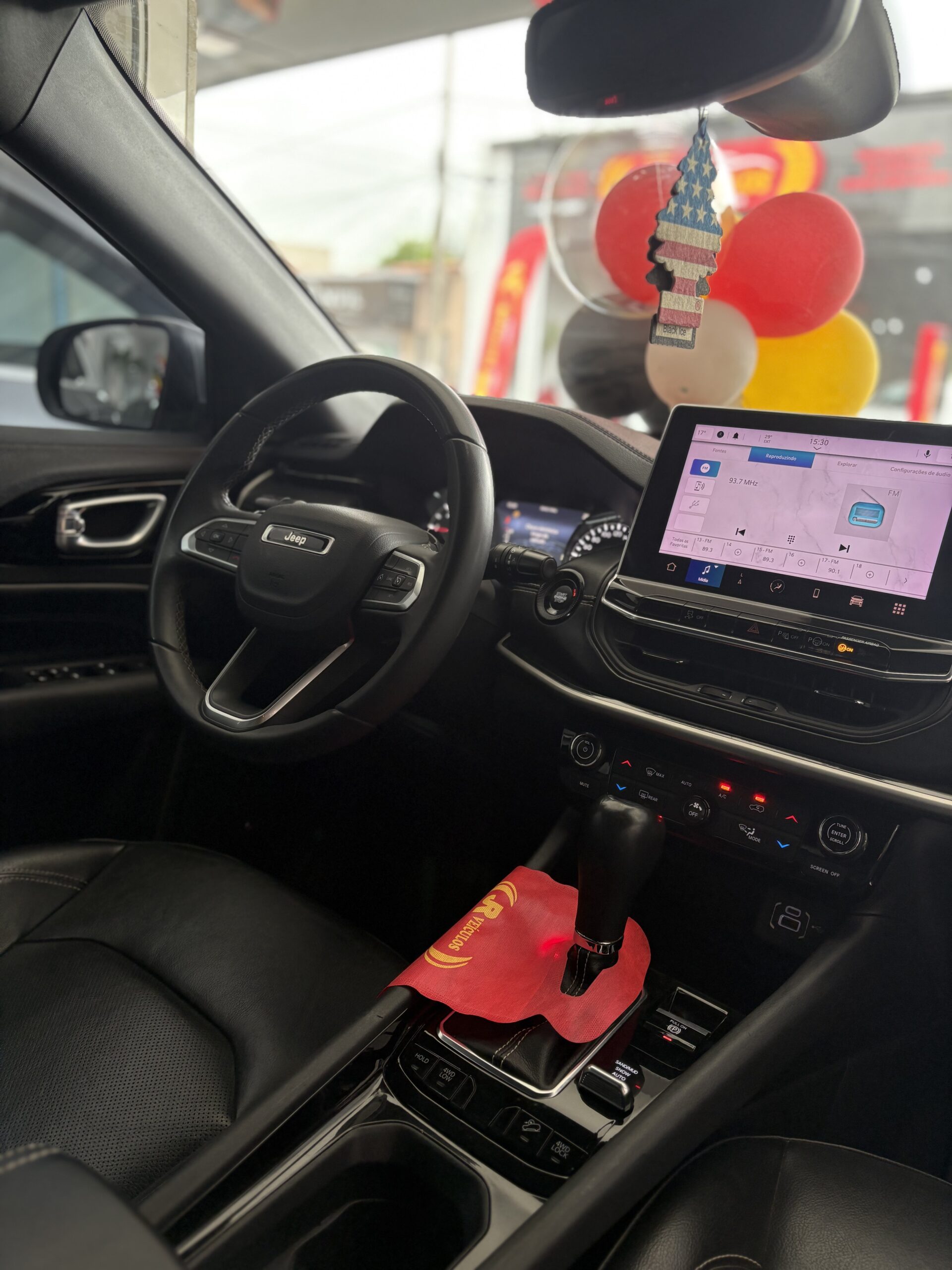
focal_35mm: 26
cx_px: 476
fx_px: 953
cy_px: 635
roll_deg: -4.1
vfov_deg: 67.3
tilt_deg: -14.1
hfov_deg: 53.1
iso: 100
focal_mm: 5.96
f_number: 1.6
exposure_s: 1/59
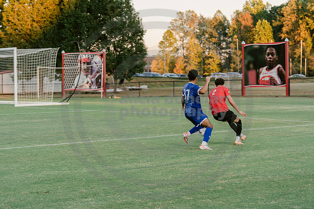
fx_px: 785
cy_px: 104
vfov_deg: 15.2
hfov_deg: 22.6
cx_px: 157
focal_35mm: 90
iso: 640
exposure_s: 1/320
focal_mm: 90
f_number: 4.5
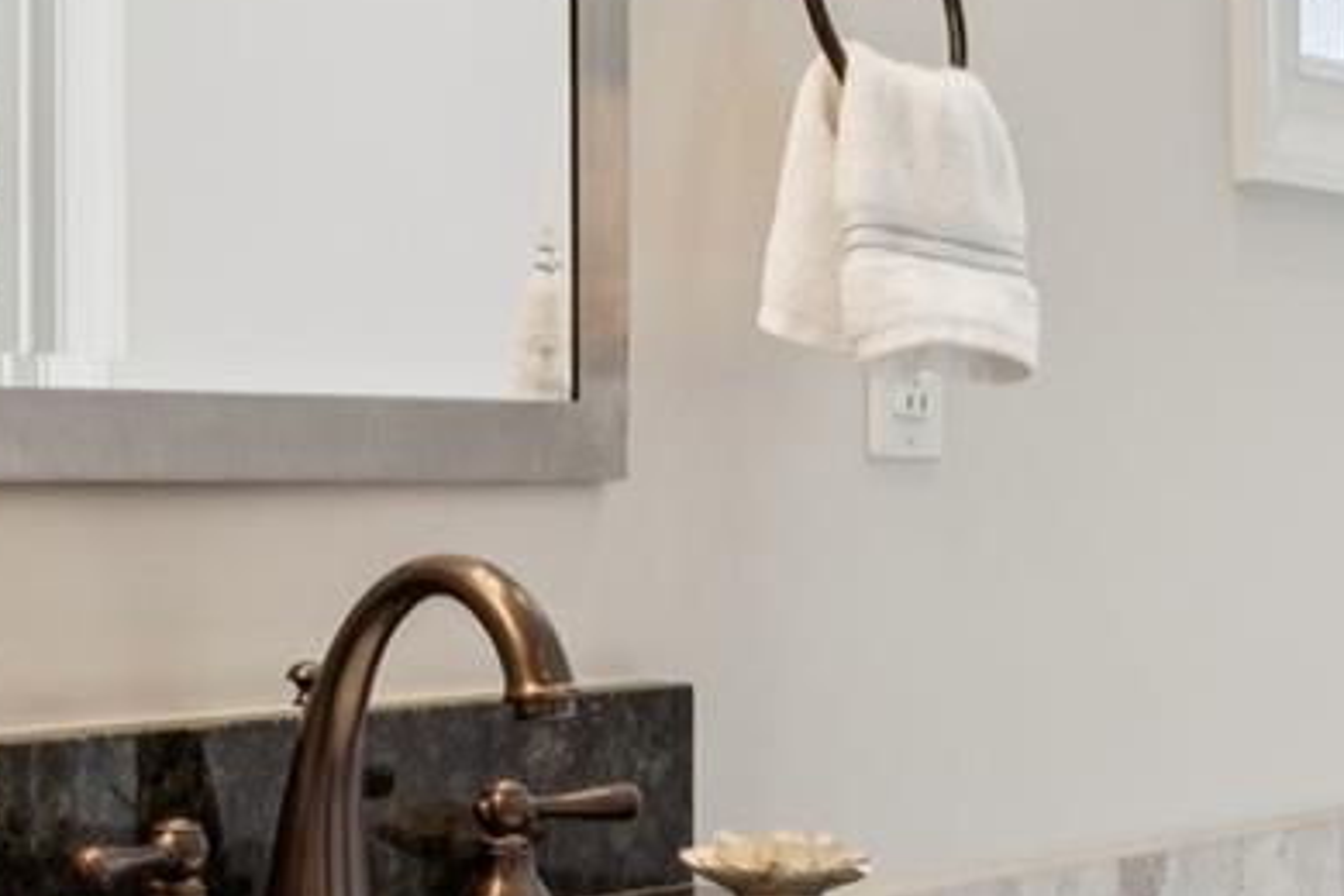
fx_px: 3234
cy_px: 481
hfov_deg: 23.4
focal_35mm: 87
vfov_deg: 15.8
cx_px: 445
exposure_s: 1/1.25
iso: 100
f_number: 13
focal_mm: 16.5
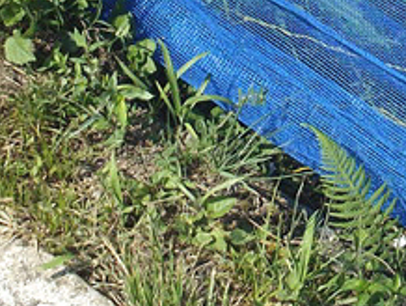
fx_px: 1691
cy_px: -35
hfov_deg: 13.5
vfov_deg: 10.2
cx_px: 384
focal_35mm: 144
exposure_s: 1/320
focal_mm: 6.2
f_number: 5.6
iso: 80
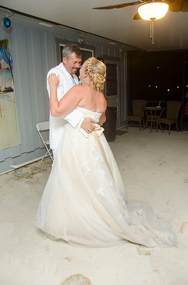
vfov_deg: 67.5
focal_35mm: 27
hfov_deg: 47.7
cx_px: 94
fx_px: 212
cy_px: 142
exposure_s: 1/60
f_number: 5.6
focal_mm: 18
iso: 400
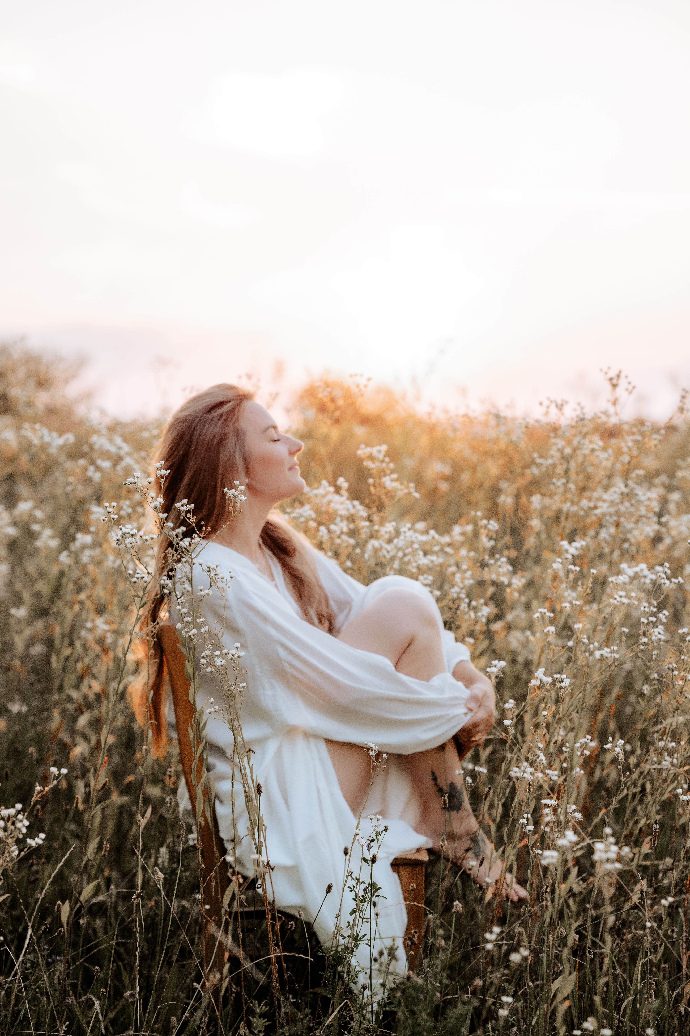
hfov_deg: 16.1
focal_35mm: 85
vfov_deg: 23.9
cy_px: 518
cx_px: 345
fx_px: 2444
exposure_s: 1/800
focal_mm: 85
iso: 500
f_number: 2.8
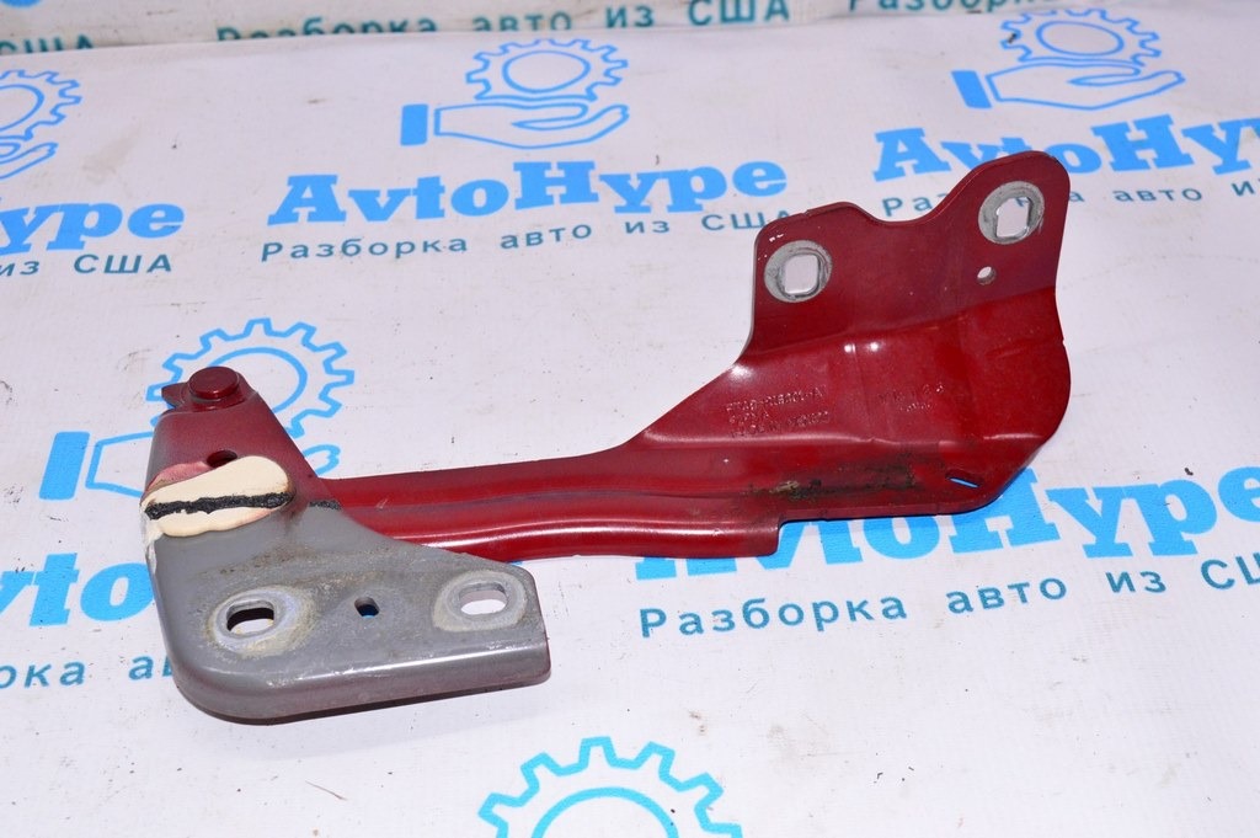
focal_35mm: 46
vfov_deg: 28.9
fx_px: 1626
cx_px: 630
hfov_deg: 42.4
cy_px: 419
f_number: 8
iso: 1600
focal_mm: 31
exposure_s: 1/200
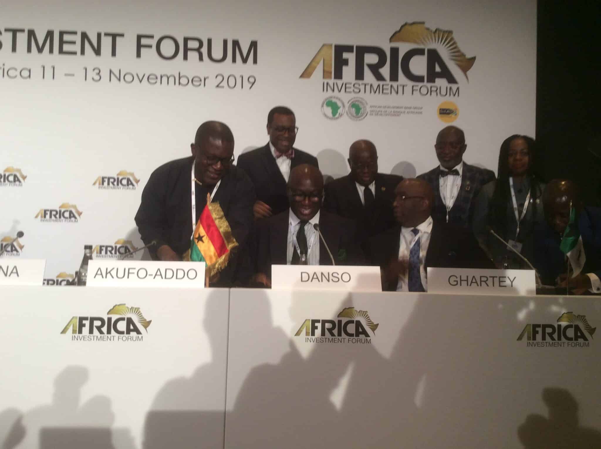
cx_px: 300
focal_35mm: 32
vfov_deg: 44.1
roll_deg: +1.7
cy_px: 224
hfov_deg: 56.9
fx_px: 555
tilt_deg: +2.6
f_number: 2.4
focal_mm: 3.3
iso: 50
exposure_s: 1/25
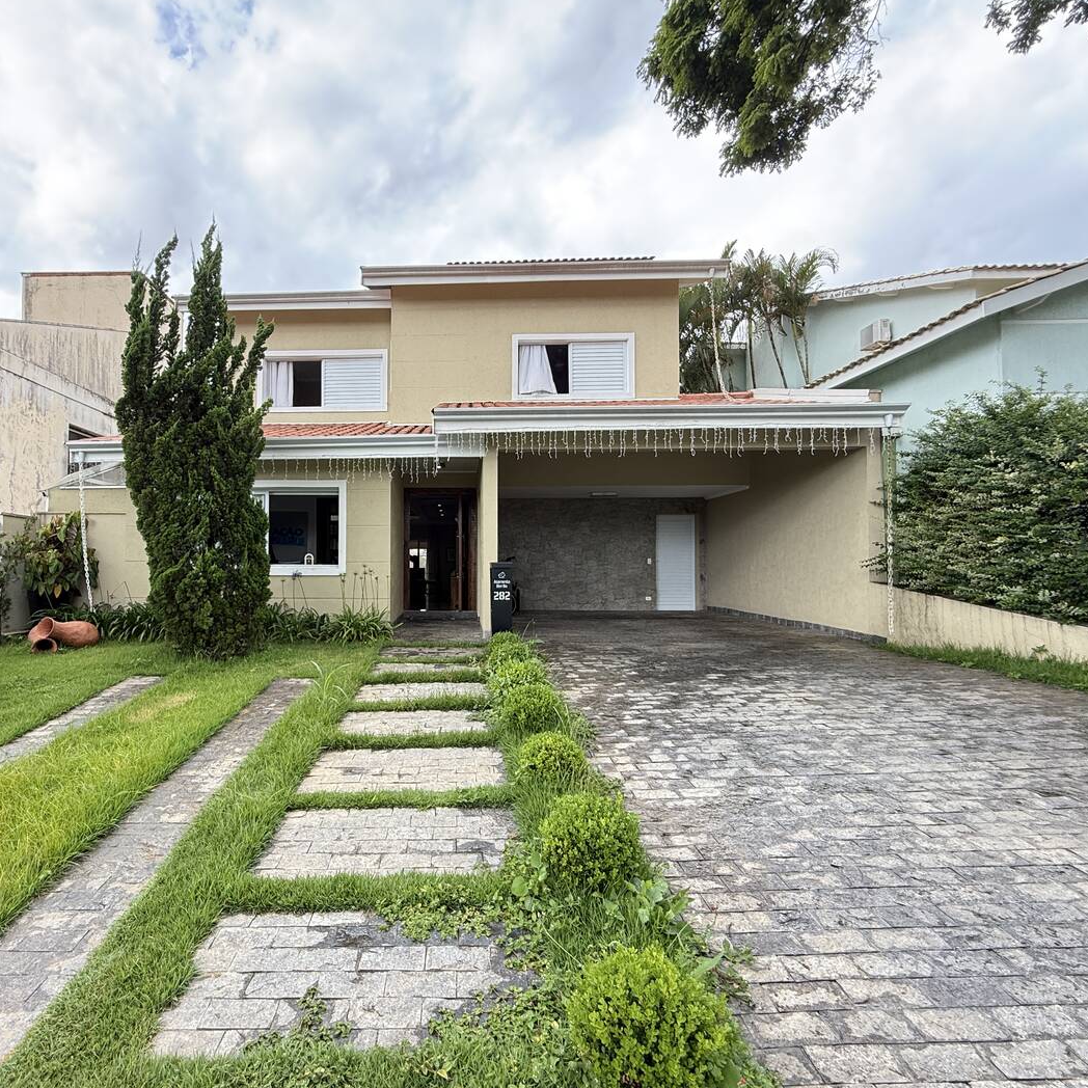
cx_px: 430
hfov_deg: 82.8
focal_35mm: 17
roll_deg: -0.3
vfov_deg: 84.0
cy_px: 552
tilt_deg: +2.3
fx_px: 605
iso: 64
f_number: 2.2
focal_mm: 2.22
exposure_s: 1/233
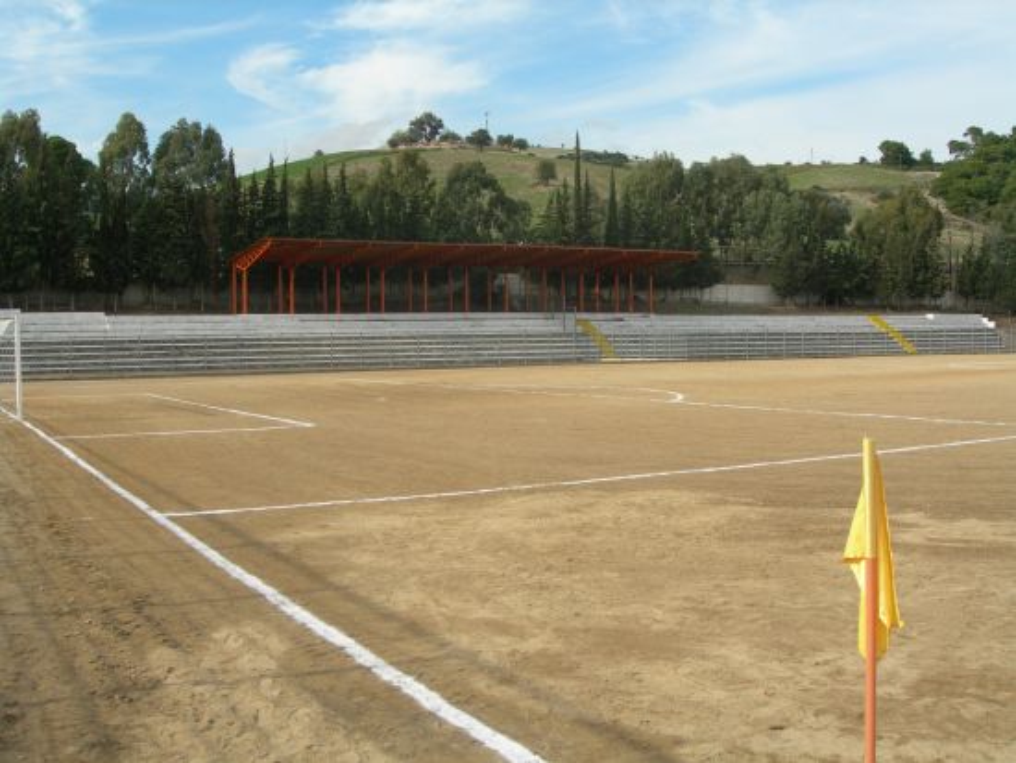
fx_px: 1116
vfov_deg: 37.7
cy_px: 382
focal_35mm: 38
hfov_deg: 49.0
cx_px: 508
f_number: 4.8
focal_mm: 7.8
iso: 50
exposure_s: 1/356
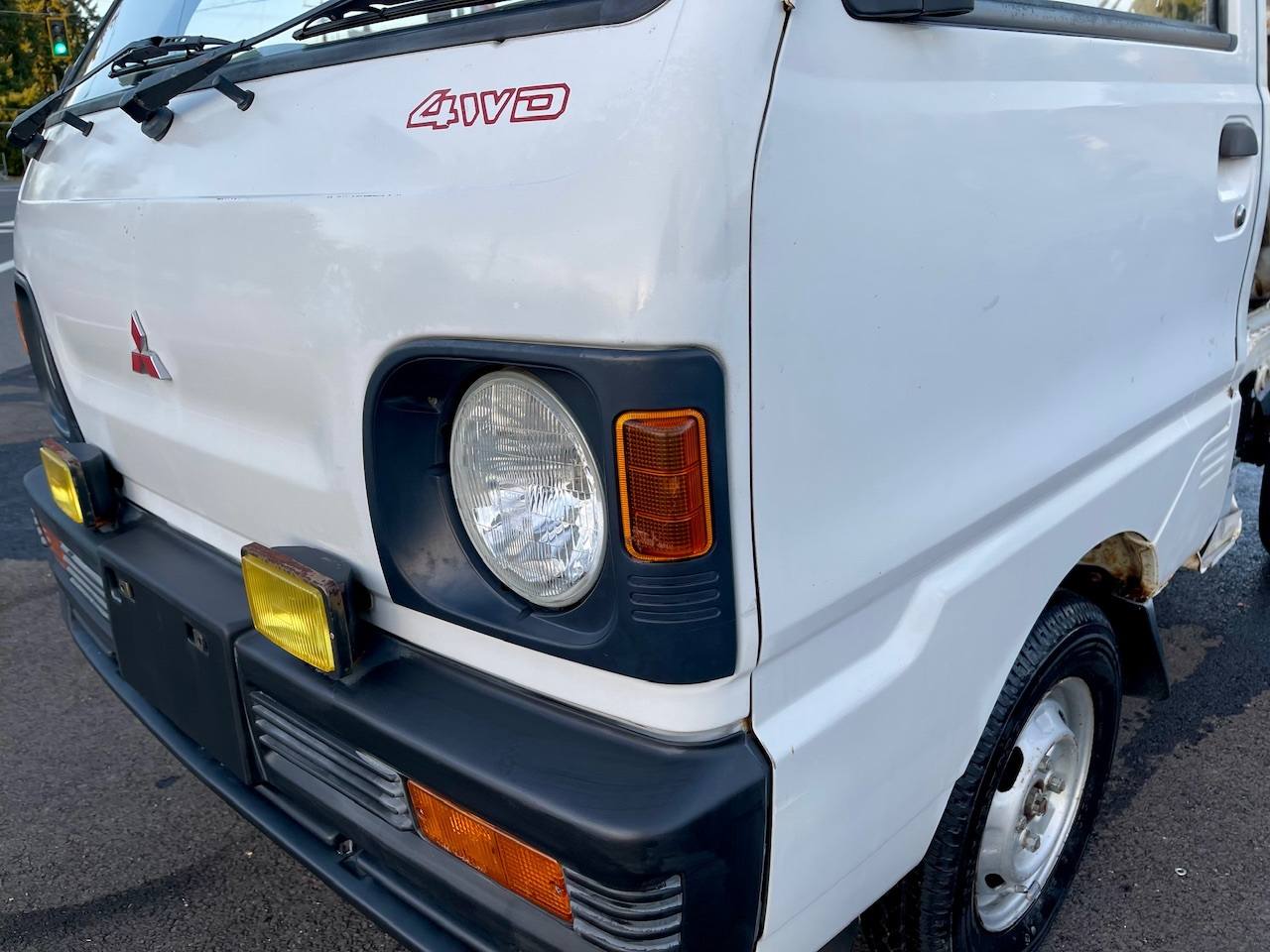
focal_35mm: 25
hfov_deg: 69.4
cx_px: 635
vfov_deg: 54.9
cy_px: 476
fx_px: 917
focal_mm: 5.1
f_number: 1.6
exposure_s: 1/271
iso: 32
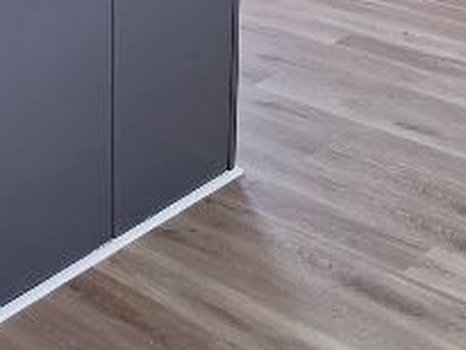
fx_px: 1024
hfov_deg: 23.5
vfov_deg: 18.1
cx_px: -86
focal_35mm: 76
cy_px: -109
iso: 125
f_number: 1.9
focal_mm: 2.2
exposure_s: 1/120
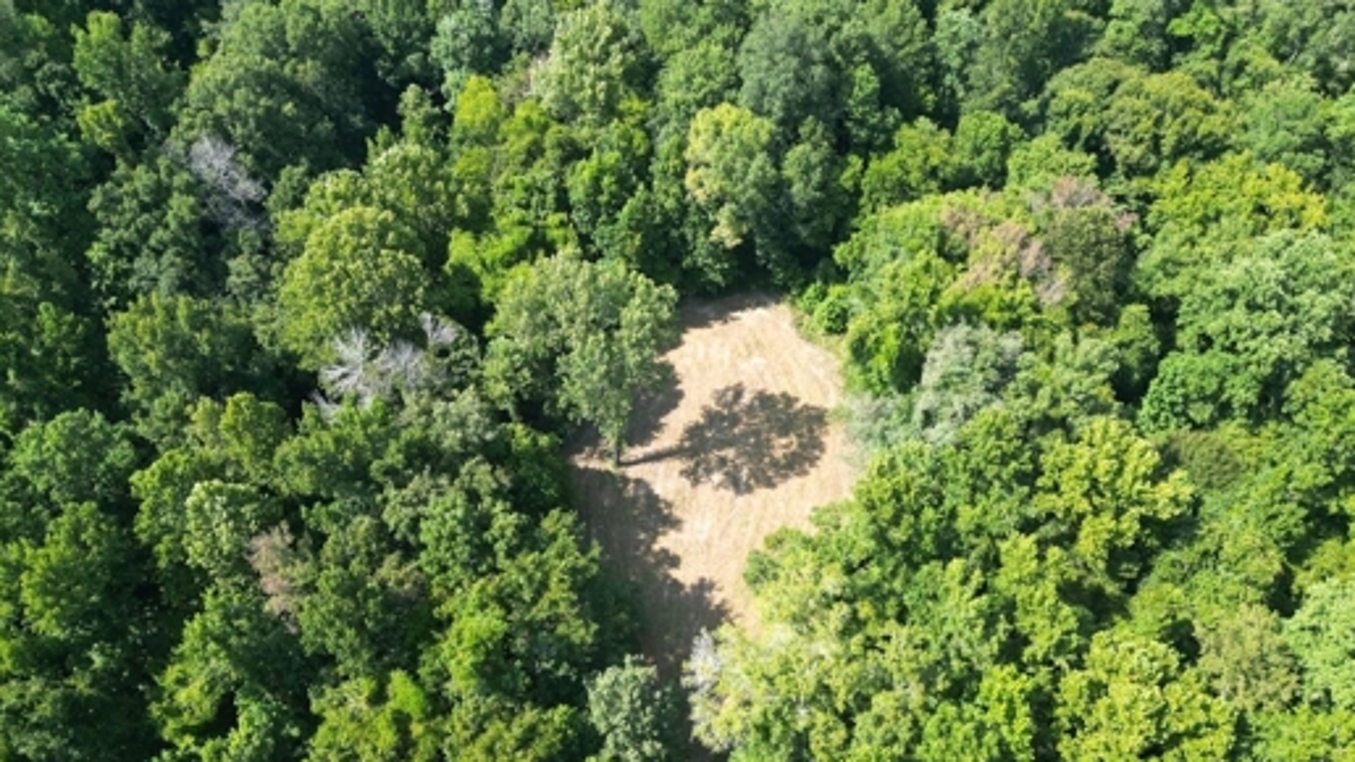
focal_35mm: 27
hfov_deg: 69.9
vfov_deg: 42.6
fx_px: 970
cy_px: 462
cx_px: 695
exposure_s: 1/725
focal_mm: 6.72
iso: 100
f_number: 1.7
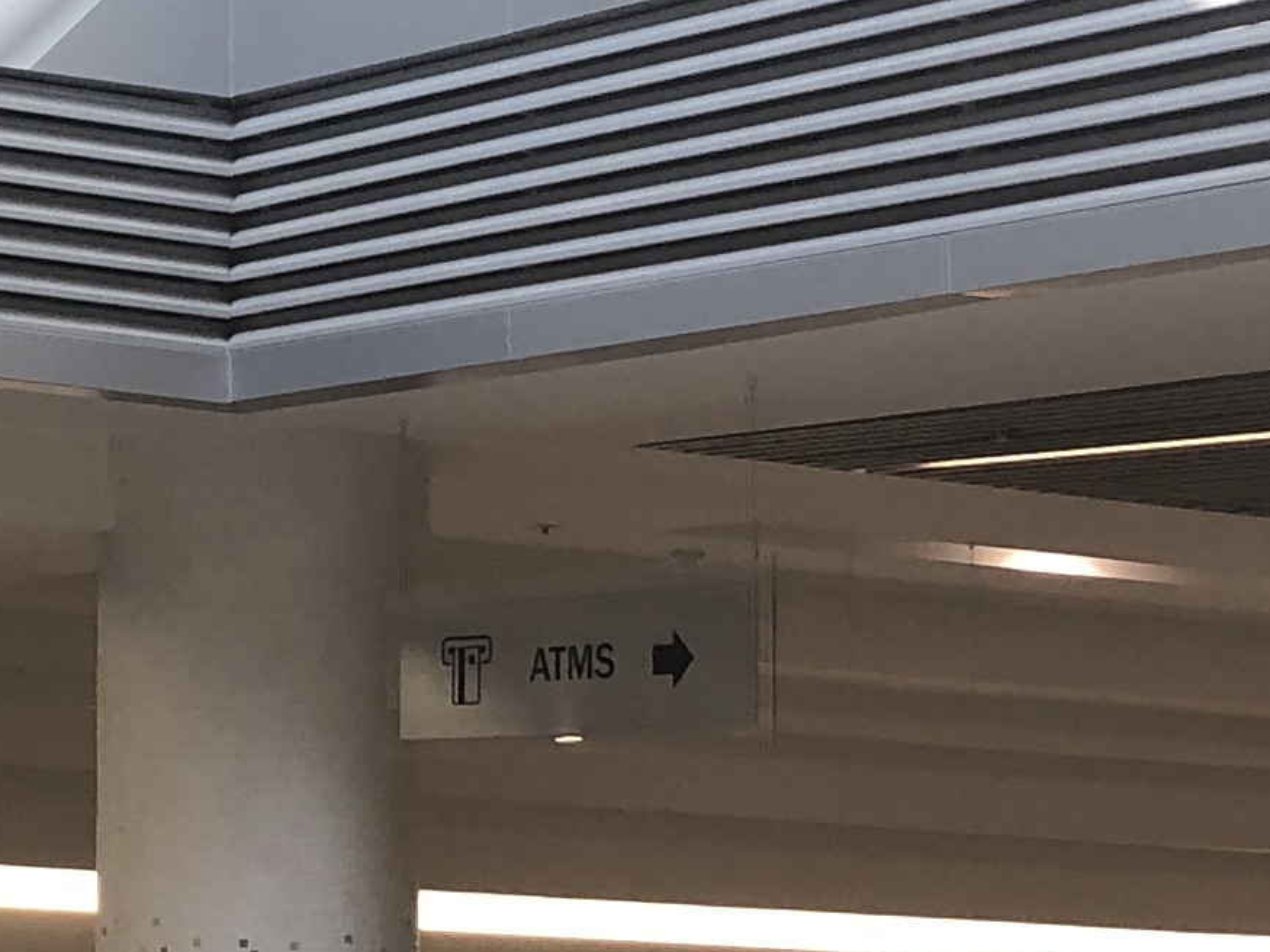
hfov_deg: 14.2
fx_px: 4732
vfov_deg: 11.5
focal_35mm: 129
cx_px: -659
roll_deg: -2.4
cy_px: 266
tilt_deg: +7.4
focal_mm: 3.99
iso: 25
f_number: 1.8
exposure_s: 1/33
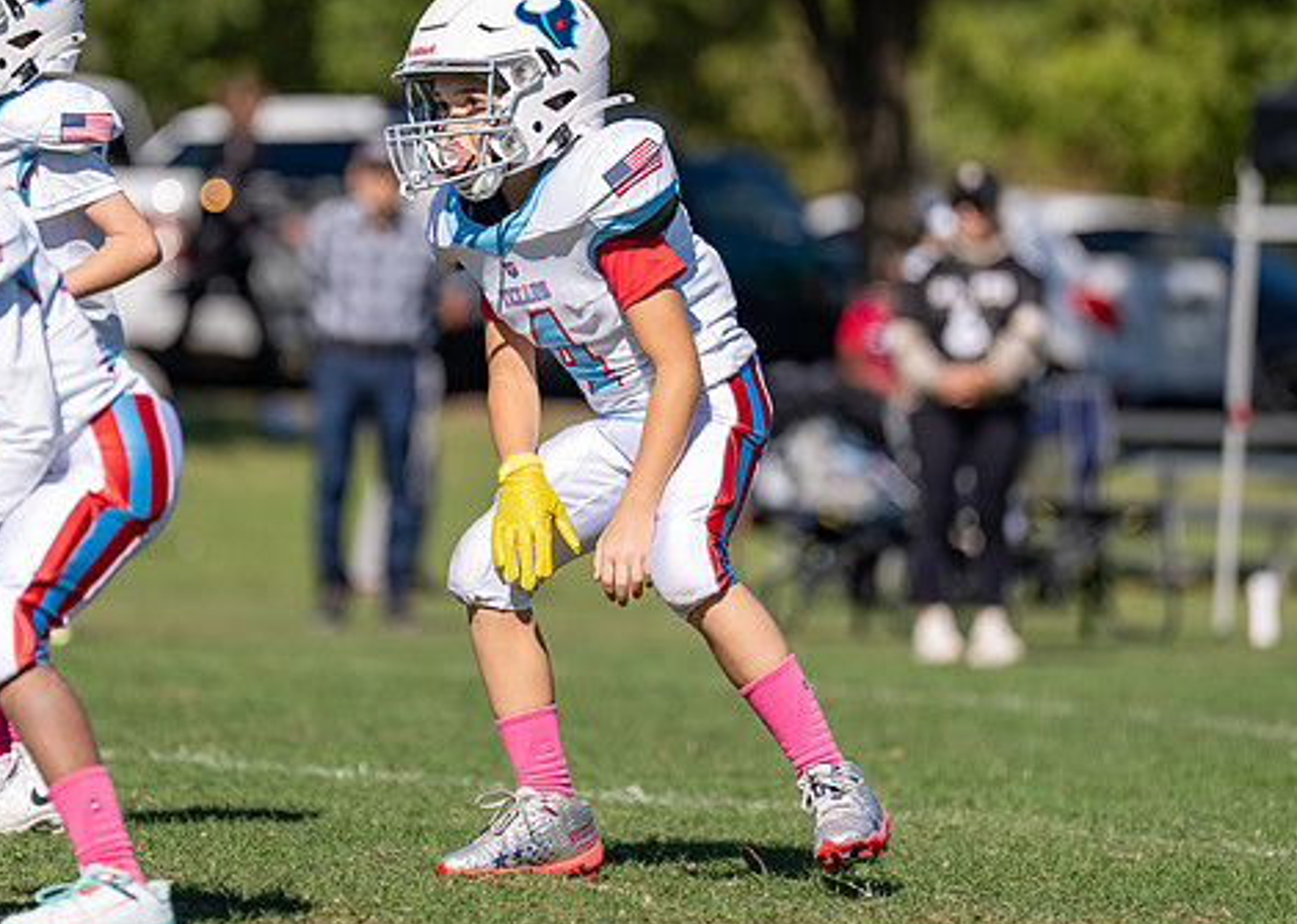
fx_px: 13399
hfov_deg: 5.5
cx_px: 488
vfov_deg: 4.0
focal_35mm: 364
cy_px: 365
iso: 100
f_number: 2.8
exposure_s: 1/2500
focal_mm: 200
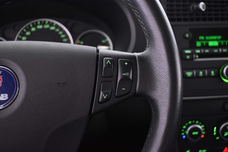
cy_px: 76
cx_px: 114
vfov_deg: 38.4
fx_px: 218
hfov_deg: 55.1
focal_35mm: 34
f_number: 3.8
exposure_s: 1/25
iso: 3200
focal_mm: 23
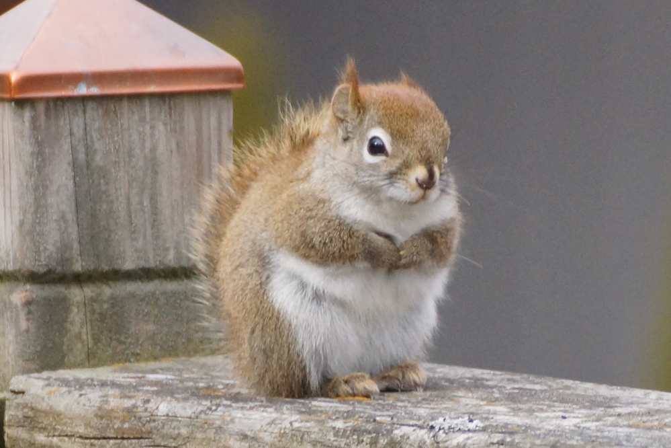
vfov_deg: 3.7
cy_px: 224
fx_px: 6989
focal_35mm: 375
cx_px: 336
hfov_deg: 5.5
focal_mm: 250
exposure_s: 1/400
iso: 800
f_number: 6.3
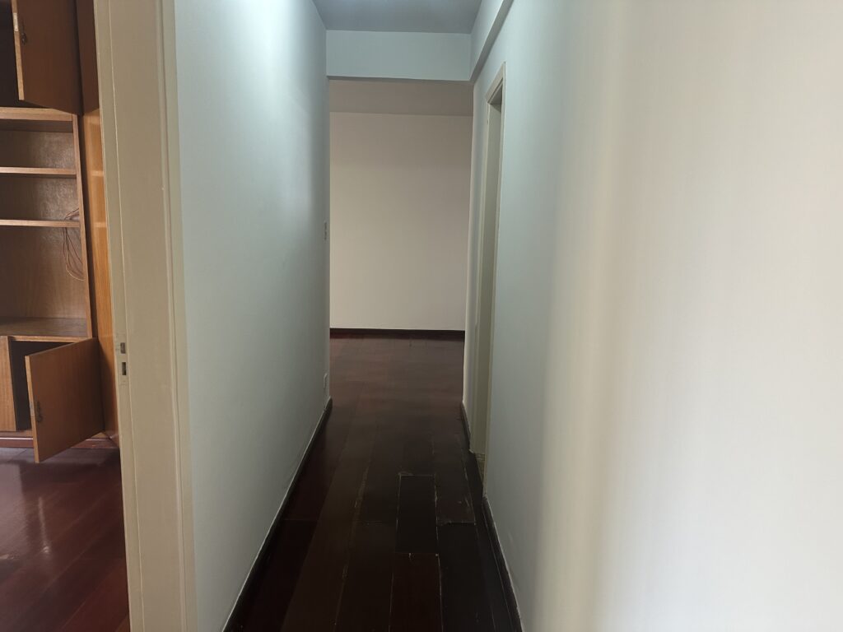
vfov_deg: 56.8
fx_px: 584
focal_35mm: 24
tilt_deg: -7.9
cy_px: 316
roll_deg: -1.6
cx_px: 422
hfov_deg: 71.6
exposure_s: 1/60
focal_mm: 6.86
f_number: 1.78
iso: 160
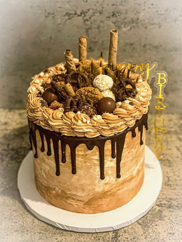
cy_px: 121
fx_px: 365
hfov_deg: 28.0
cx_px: 91
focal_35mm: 52
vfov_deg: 36.8
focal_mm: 6
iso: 400
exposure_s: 1/25
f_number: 2
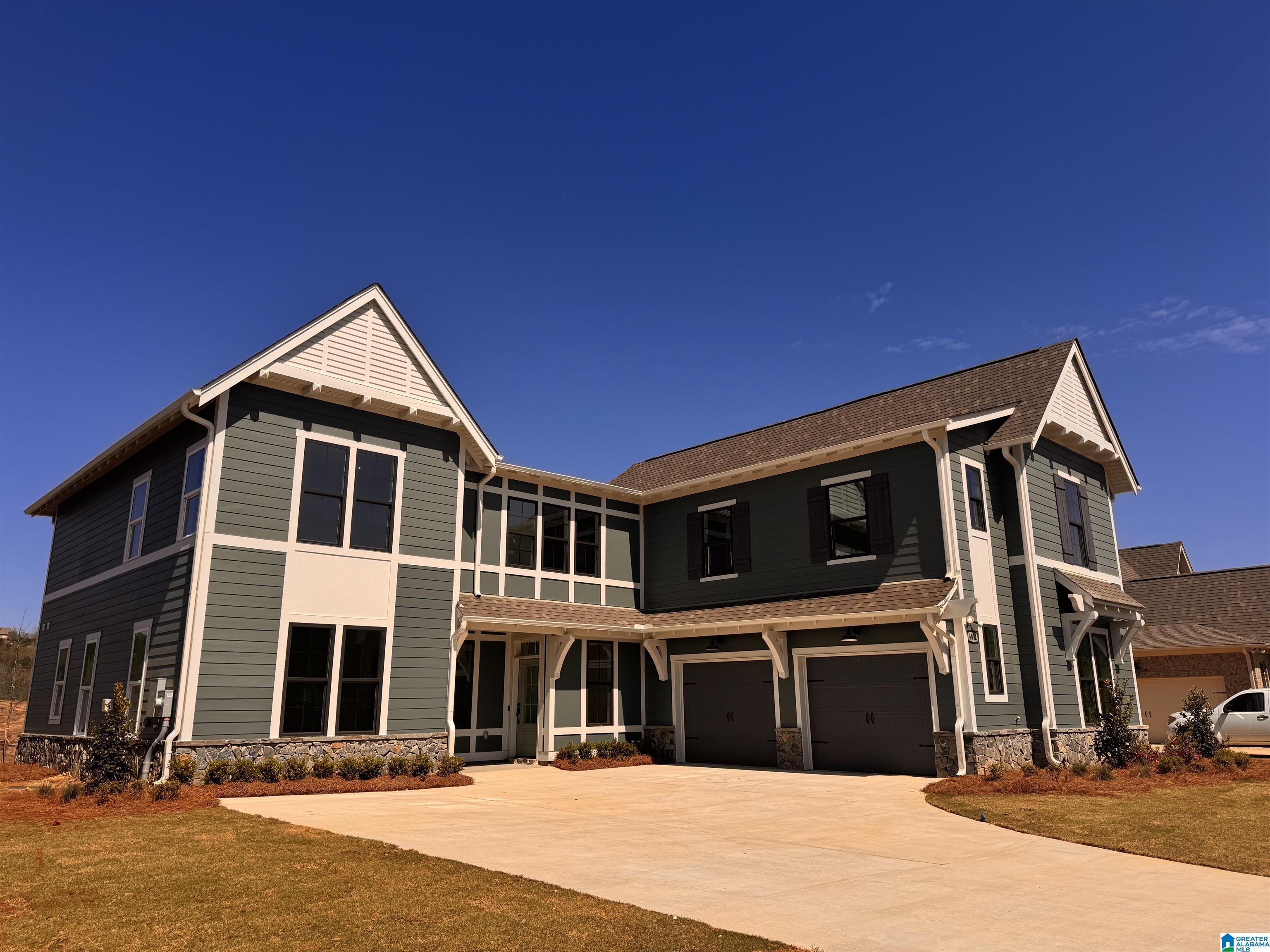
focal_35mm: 24
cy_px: 476
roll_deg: +0.6
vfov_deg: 56.8
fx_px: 881
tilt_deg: +14.0
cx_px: 635
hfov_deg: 71.6
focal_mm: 6.76
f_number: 1.78
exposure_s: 1/7937
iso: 80
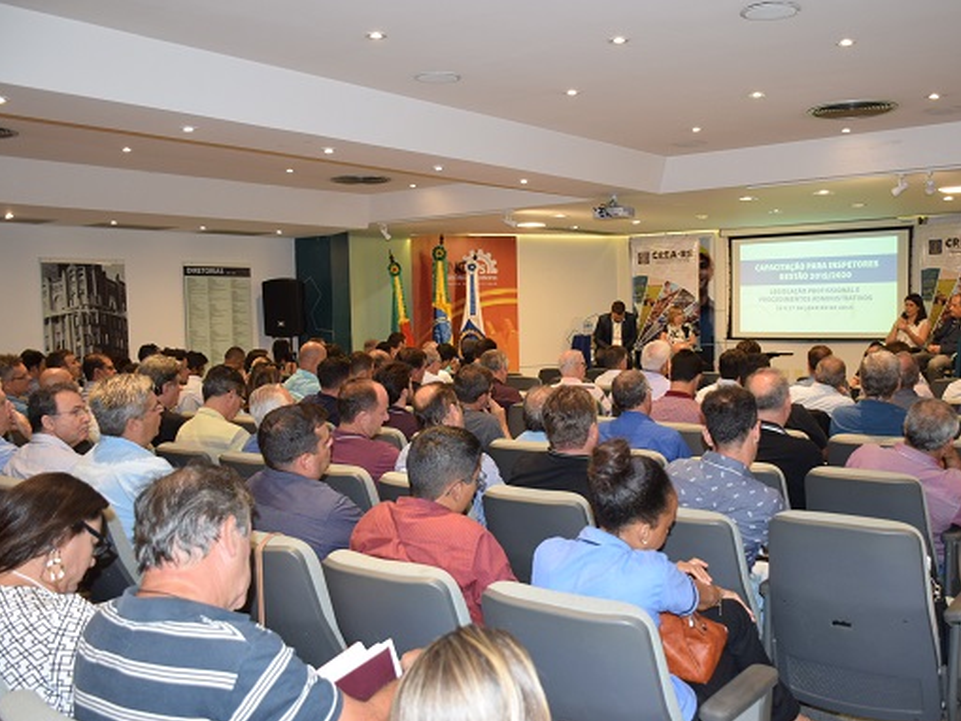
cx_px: 549
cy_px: 375
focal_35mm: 34
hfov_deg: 53.8
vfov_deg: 41.8
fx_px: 944
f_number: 4
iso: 800
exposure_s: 1/60
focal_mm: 20
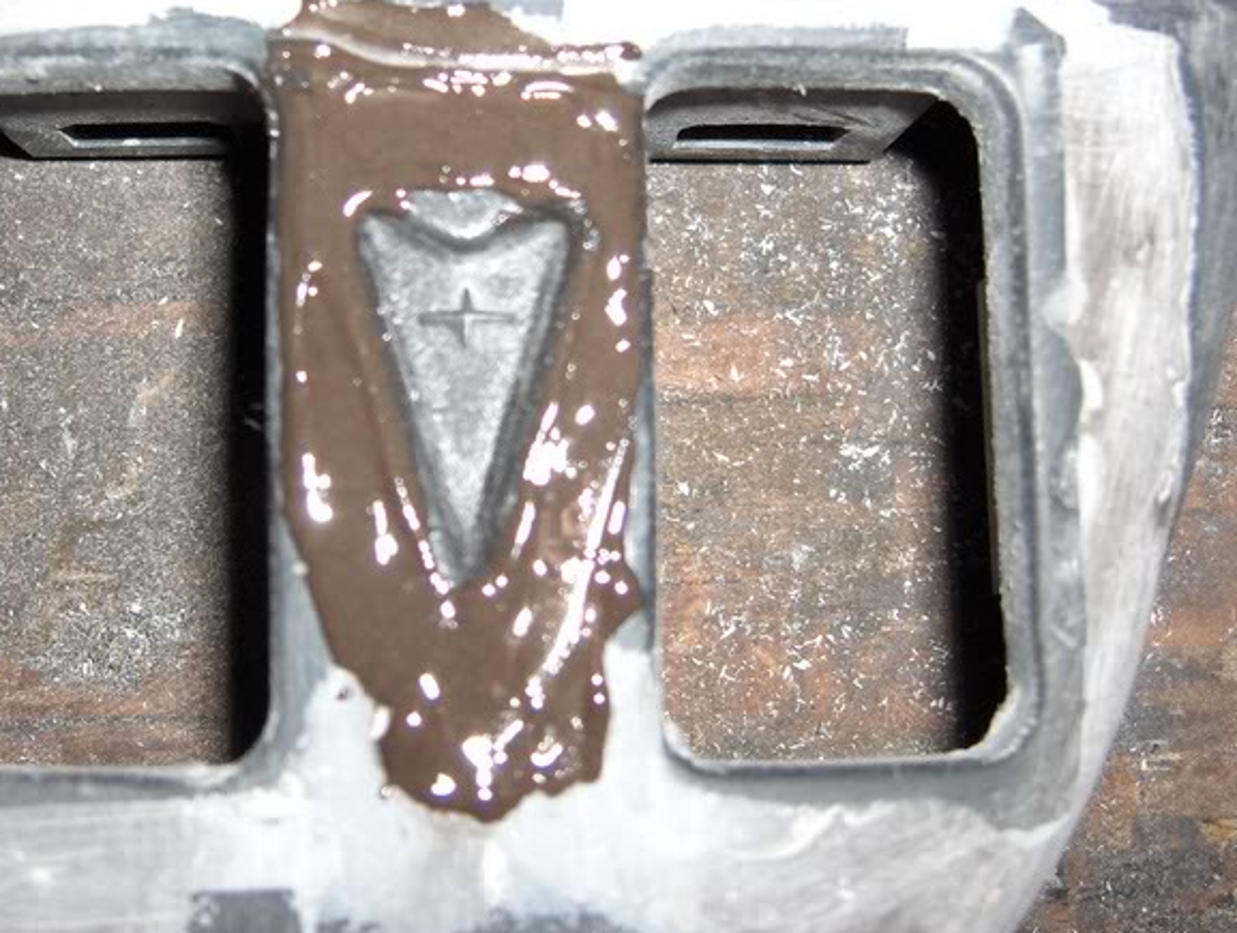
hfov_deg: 35.3
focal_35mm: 54
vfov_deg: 27.1
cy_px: 399
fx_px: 1933
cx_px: 449
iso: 100
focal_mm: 8
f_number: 4.8
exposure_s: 1/60
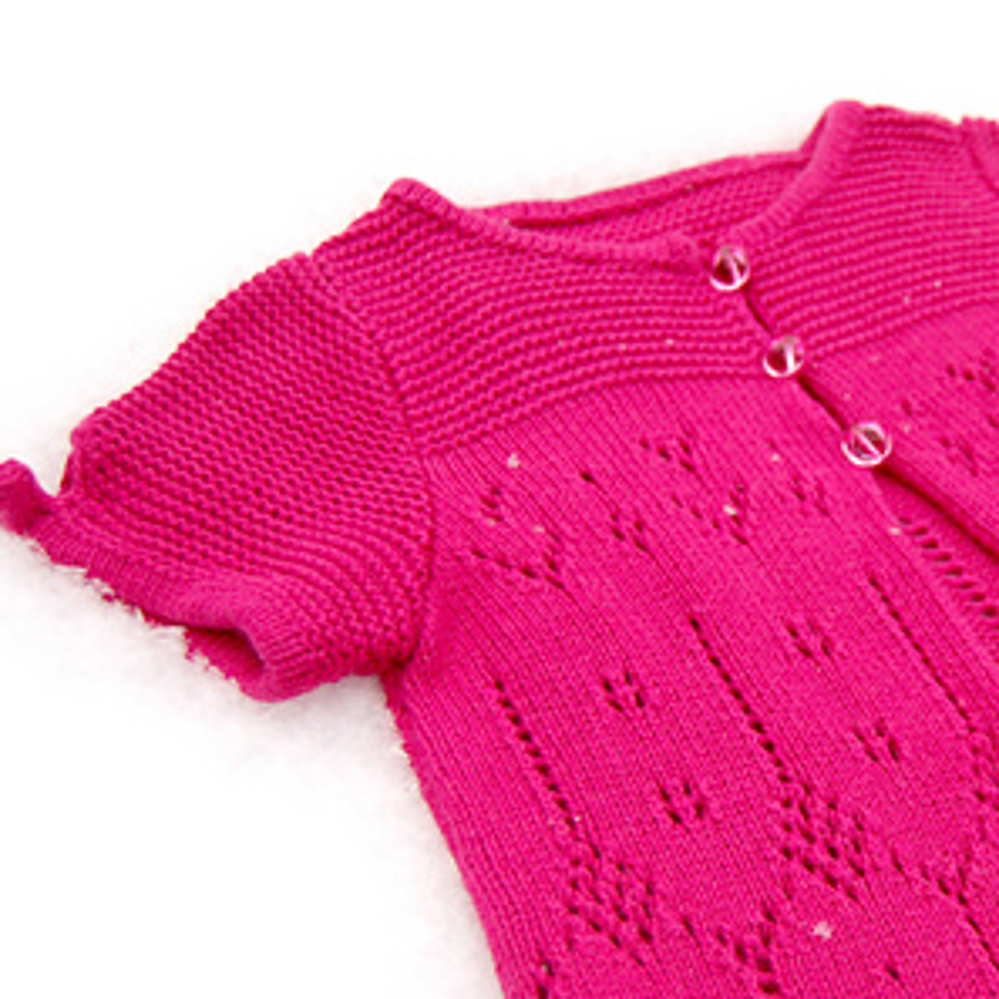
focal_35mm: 66
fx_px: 2155
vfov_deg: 25.9
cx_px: 935
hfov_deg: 25.2
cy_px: 713
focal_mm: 24
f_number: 4
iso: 400
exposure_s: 1/500
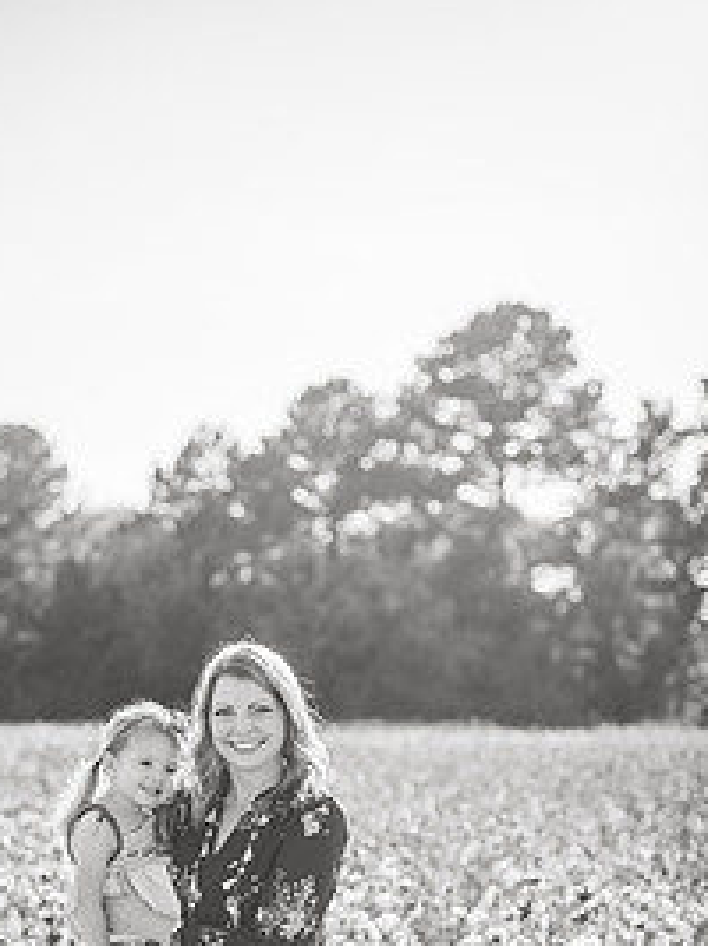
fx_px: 2211
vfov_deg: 23.8
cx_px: 195
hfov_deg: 18.1
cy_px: 758
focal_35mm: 81
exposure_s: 1/3200
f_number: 2.2
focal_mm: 50
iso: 160
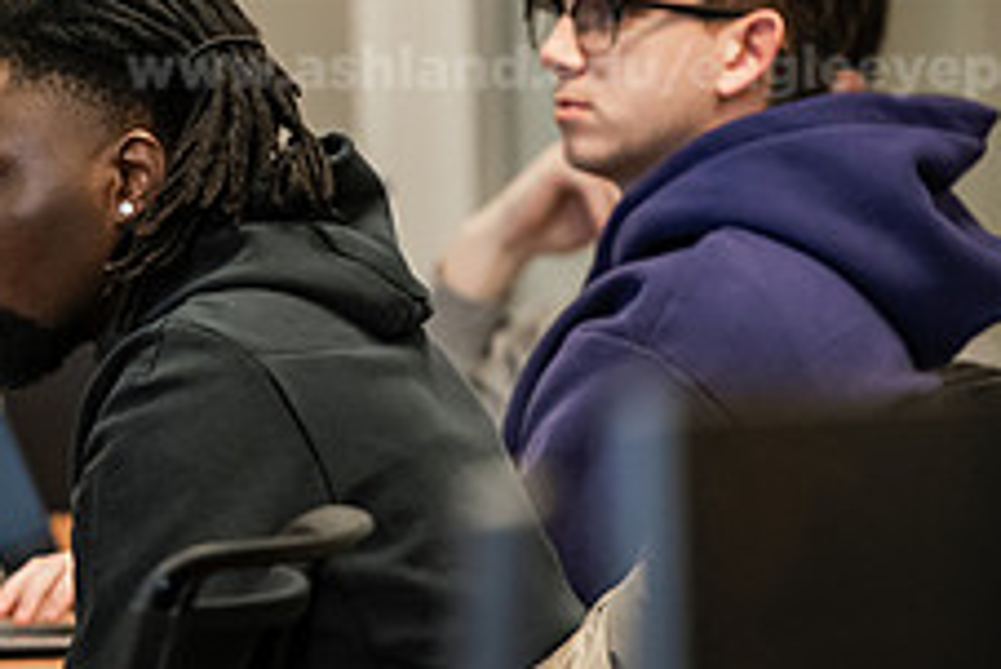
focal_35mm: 488
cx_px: -75
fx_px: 13577
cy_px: 162
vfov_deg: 2.8
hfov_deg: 4.2
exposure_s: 1/200
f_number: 2.8
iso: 1250
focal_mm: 190
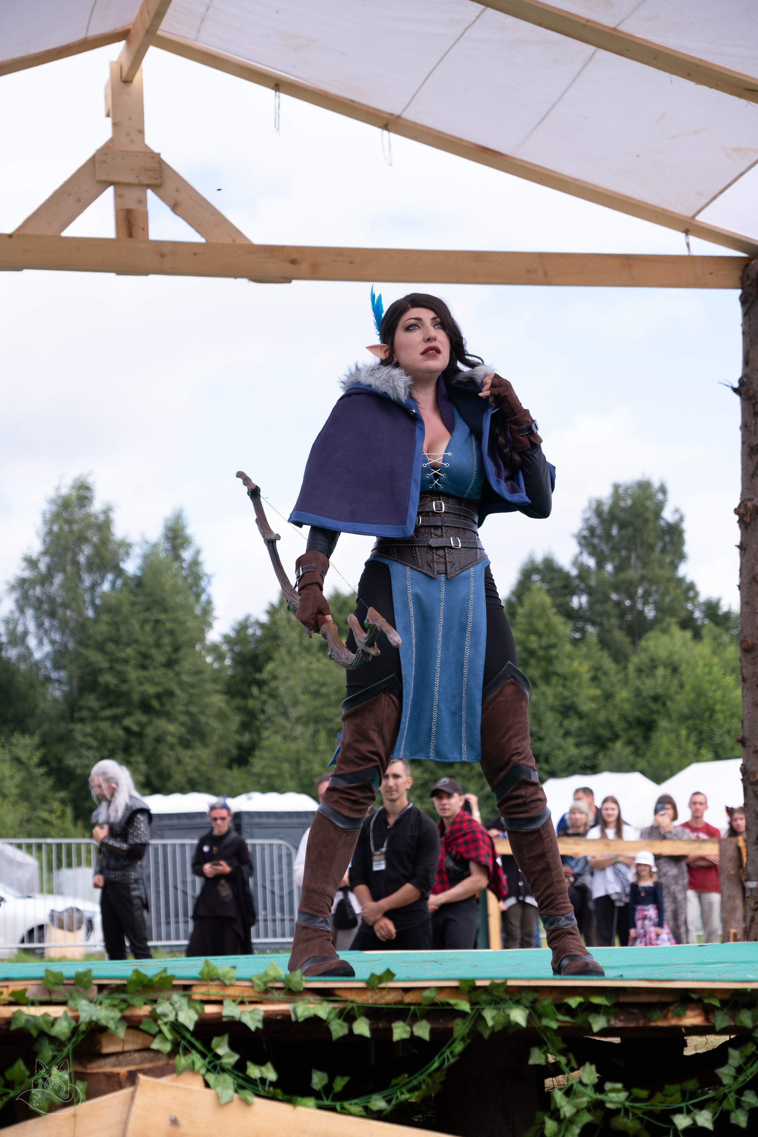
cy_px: 568
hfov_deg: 18.7
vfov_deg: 27.7
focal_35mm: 73
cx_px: 379
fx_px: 2305
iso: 200
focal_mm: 48.5
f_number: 3.2
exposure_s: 1/1250
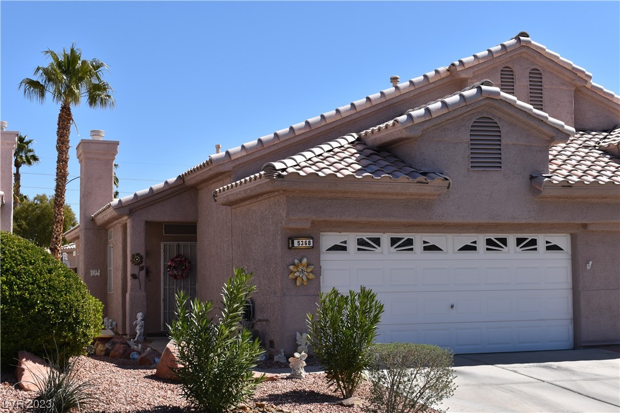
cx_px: 310
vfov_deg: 26.5
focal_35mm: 51
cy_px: 206
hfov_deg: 38.9
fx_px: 878
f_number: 10
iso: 200
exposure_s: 1/400
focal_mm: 34
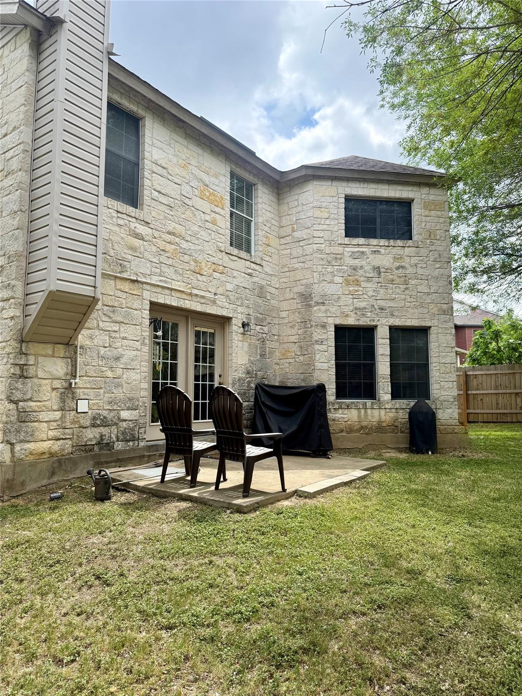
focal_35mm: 24
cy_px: 348
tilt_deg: +7.3
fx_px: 483
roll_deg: -1.3
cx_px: 261
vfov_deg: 71.6
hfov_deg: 56.8
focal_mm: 6.76
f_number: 1.78
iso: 100
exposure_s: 1/2801
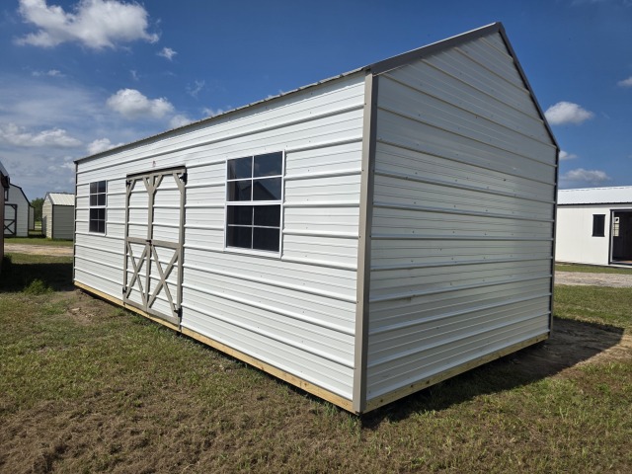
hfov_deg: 73.9
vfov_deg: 58.9
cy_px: 237
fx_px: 420
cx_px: 316
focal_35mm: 23
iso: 50
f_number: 1.7
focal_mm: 6.3
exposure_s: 1/7944
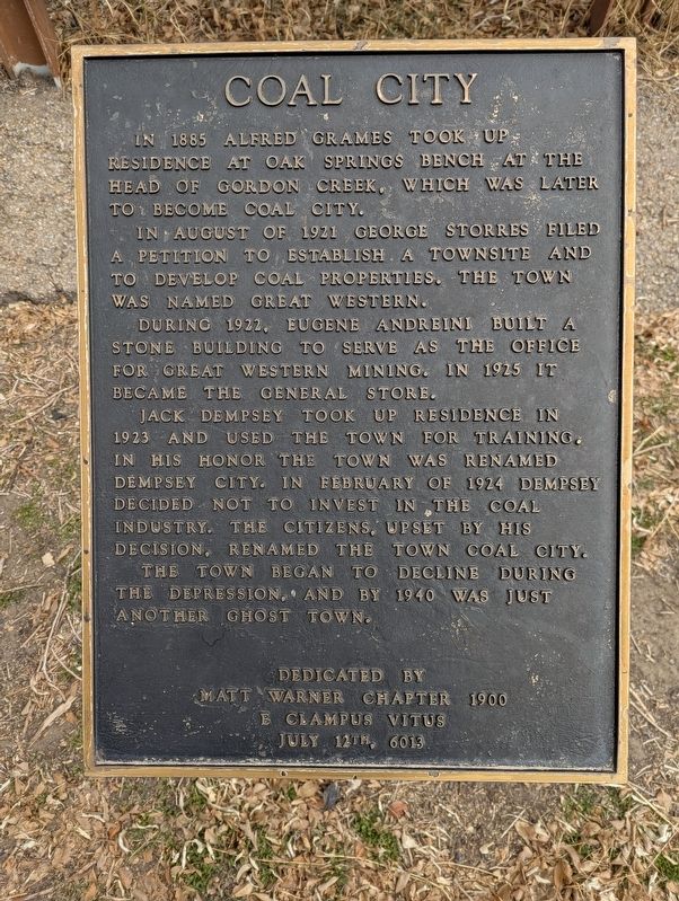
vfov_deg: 71.5
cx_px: 340
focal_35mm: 24
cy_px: 450
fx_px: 626
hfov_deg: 57.0
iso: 37
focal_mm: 6.81
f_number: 1.85
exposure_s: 1/320
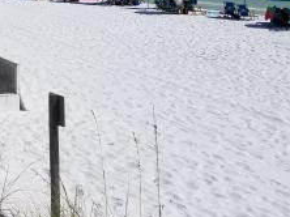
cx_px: -43
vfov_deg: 18.9
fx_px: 628
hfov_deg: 24.0
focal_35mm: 75
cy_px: -16
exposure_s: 1/7520
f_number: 1.7
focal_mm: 4.2
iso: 50
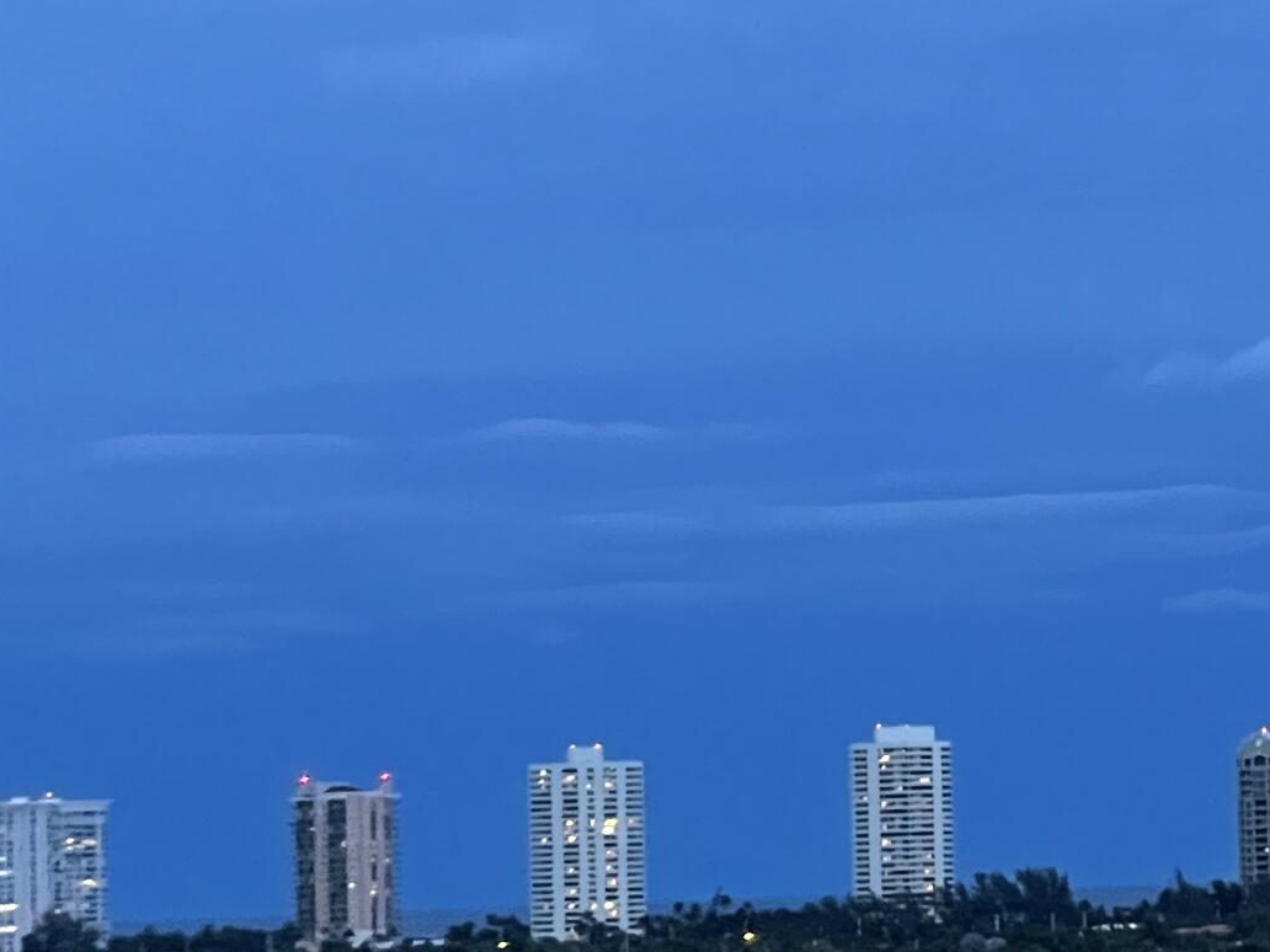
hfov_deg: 10.3
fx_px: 6824
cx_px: 1821
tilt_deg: +2.5
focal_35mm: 186
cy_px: 487
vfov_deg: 8.0
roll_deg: +1.8
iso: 800
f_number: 2.2
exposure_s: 1/30
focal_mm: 7.5
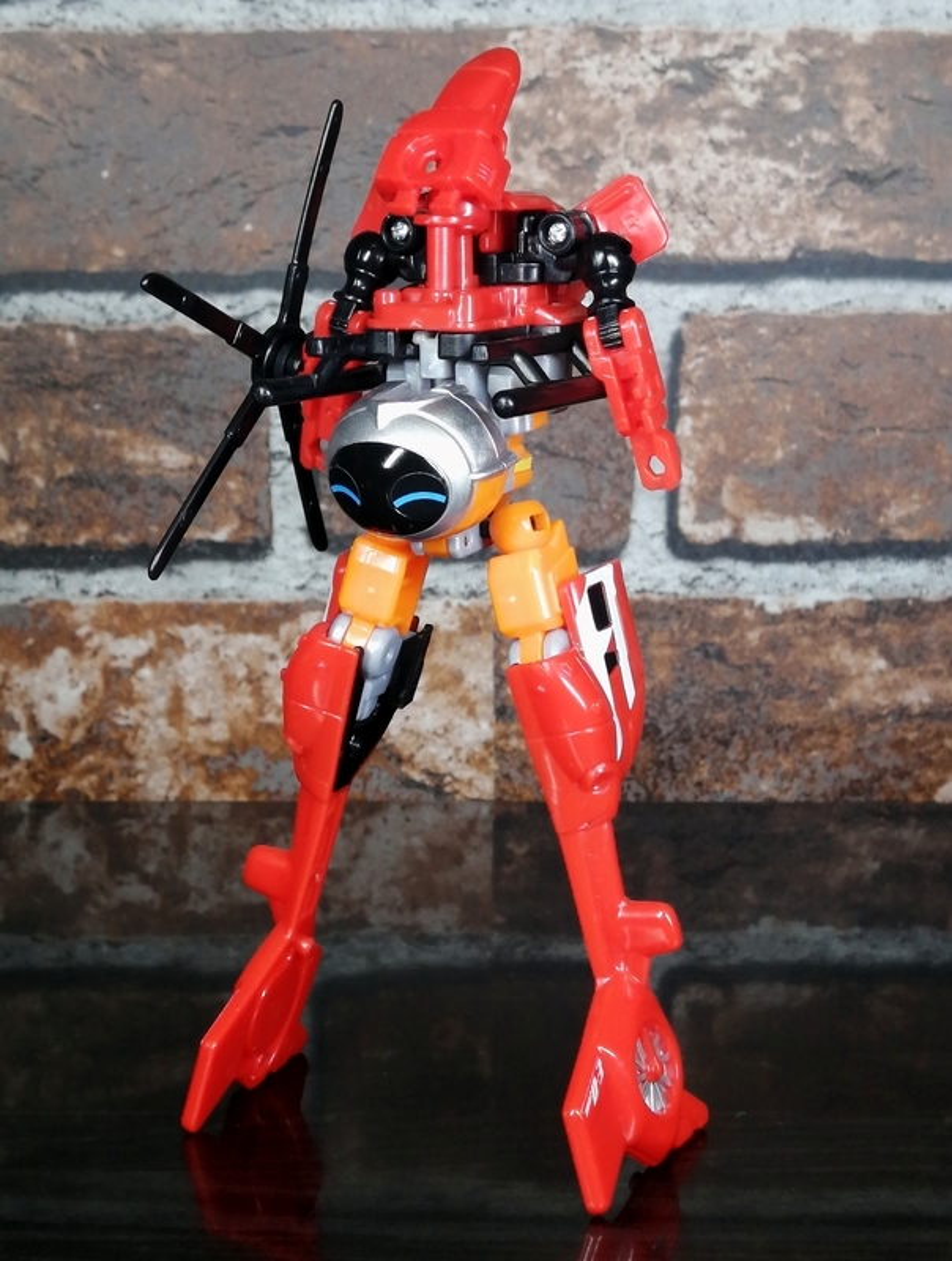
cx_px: 476
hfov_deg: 22.7
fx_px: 2373
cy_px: 630
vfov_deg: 29.8
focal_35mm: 65
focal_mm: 3.62
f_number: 1.8
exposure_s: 1/50
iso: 64
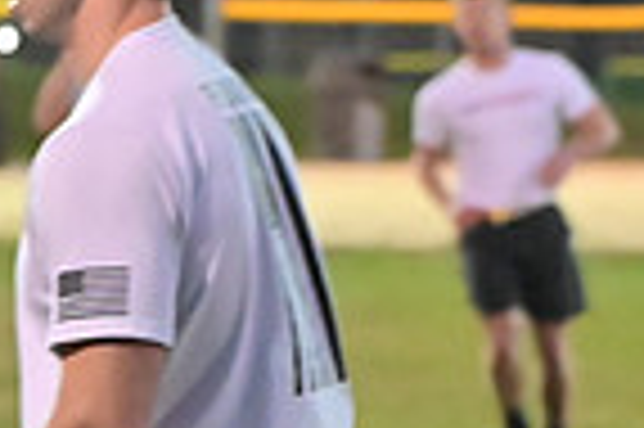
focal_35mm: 515
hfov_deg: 4.0
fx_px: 9202
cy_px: 858
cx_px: -446
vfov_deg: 2.7
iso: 6400
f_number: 4
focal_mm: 85
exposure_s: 1/320
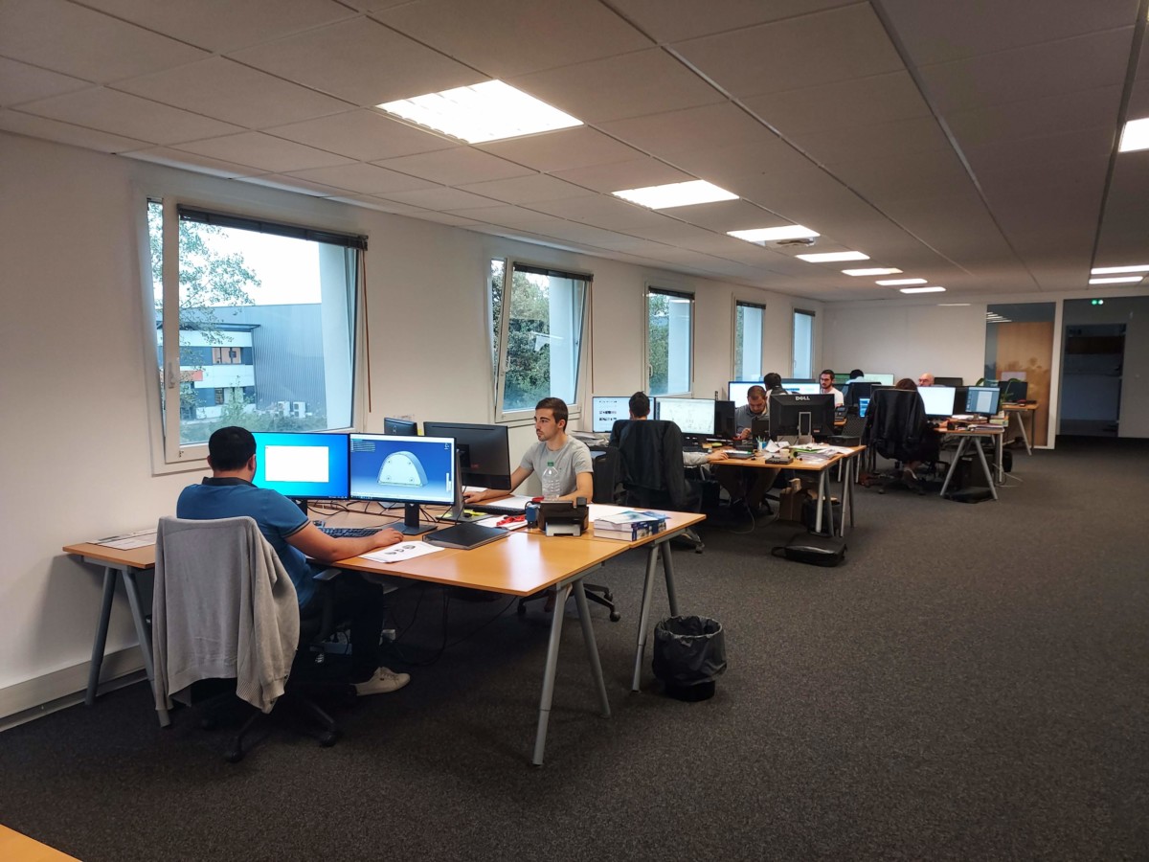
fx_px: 797
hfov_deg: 71.6
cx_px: 574
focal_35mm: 24
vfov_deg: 56.8
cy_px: 431
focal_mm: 4.6
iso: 200
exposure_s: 1/50
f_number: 1.8
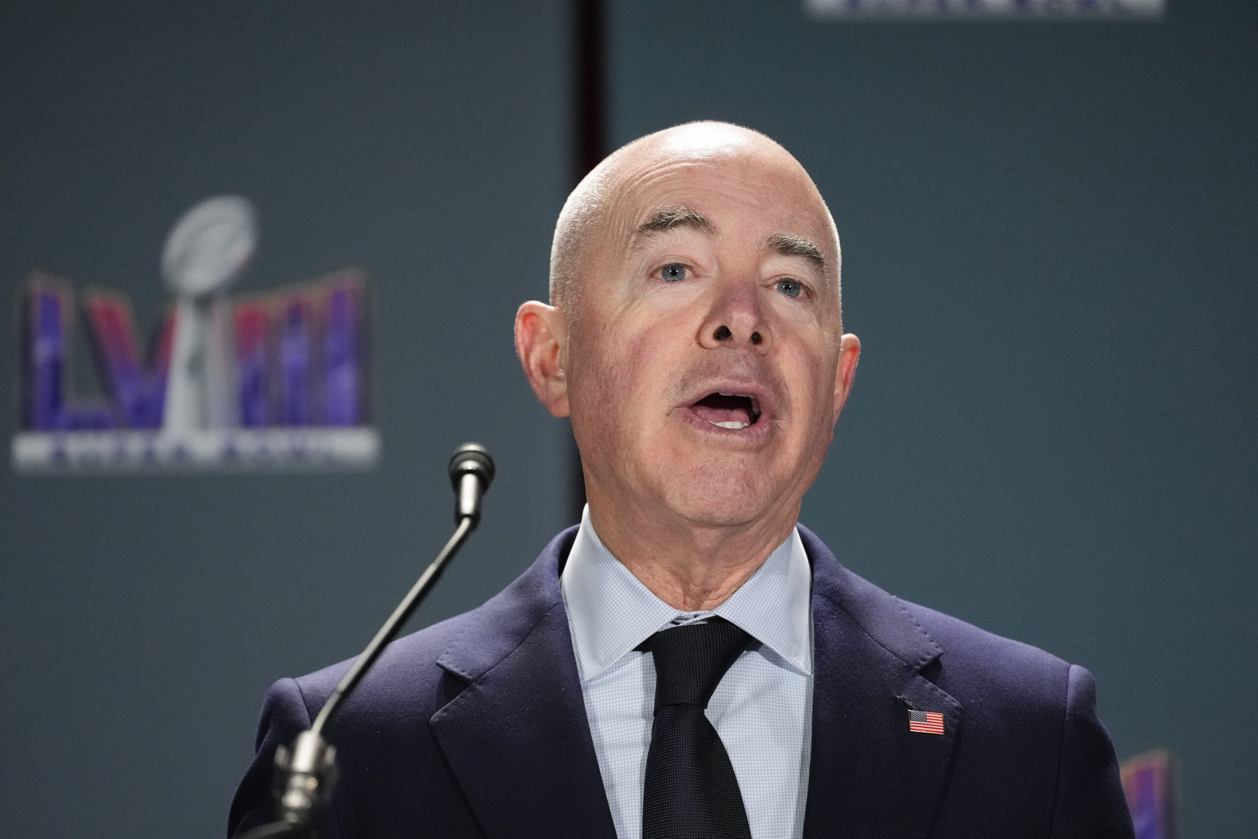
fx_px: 13978
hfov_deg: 5.2
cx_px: 629
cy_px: 420
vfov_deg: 3.4
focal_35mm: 400
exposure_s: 1/500
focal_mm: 400
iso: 6400
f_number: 5.6
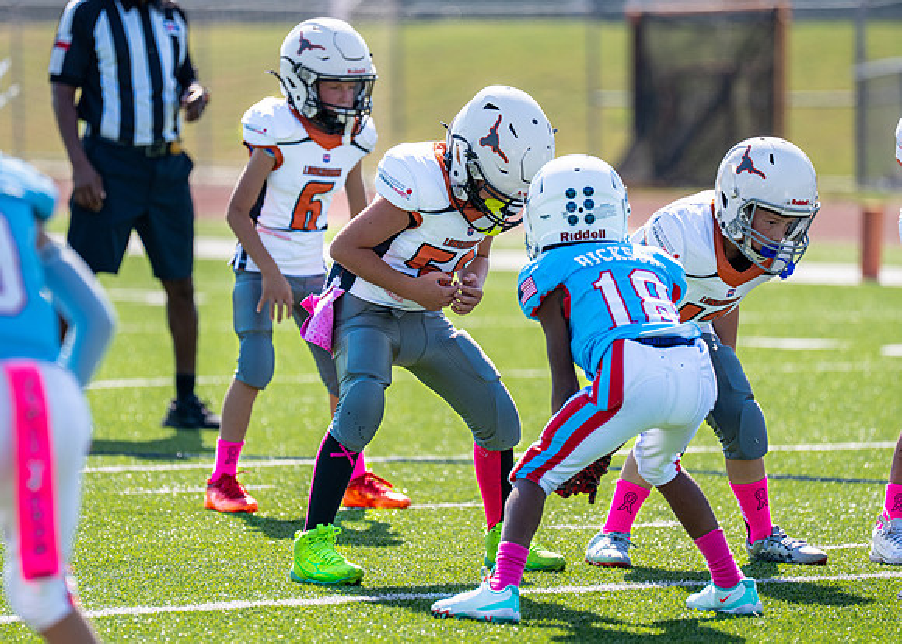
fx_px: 7603
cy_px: 295
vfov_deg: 4.8
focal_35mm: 297
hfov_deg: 6.8
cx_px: 440
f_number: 2.8
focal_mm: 200
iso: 100
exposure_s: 1/1250
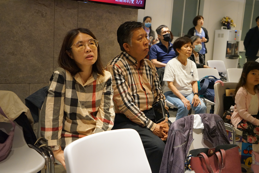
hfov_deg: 46.4
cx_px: 130
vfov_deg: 31.9
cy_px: 86
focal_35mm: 42
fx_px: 302
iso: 5000
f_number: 4
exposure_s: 1/160
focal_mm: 42
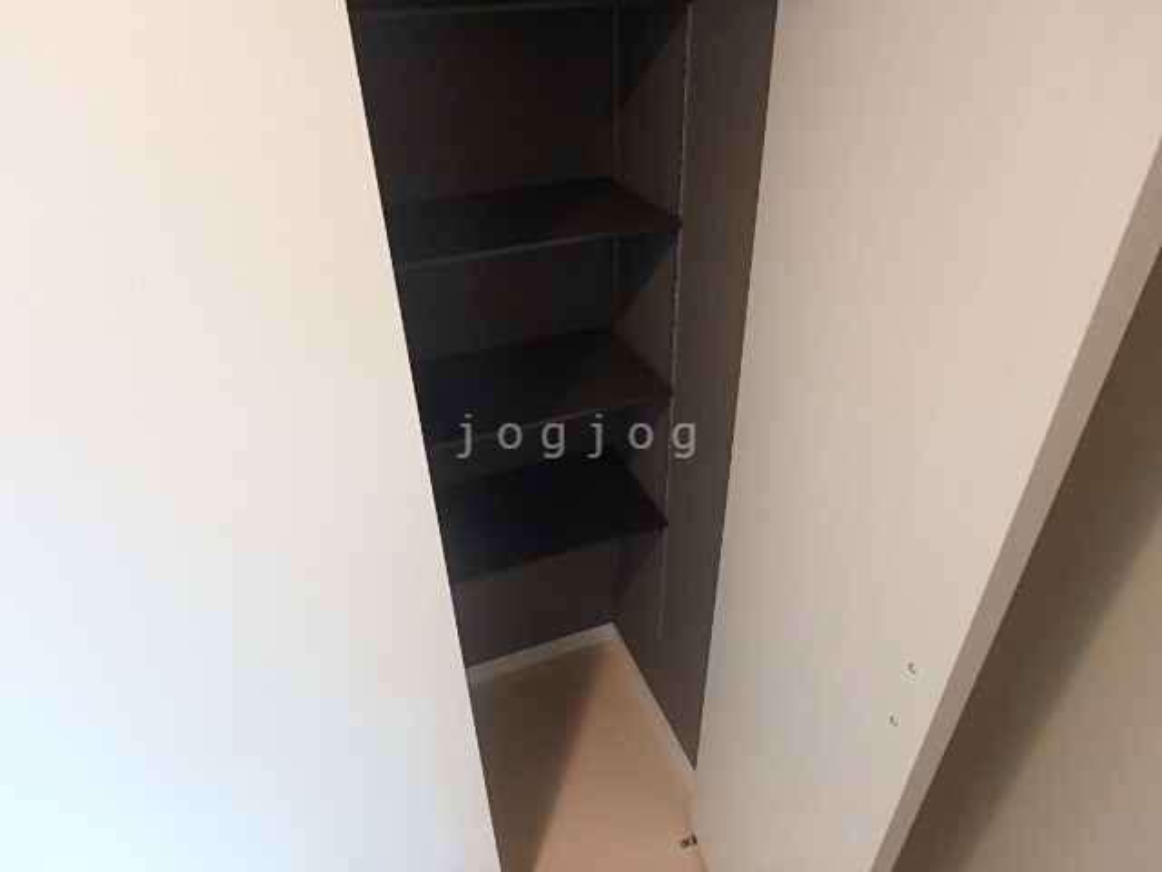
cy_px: 436
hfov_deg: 79.0
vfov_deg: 63.4
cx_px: 581
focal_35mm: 21
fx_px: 705
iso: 640
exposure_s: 1/30
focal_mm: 3.7
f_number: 3.5
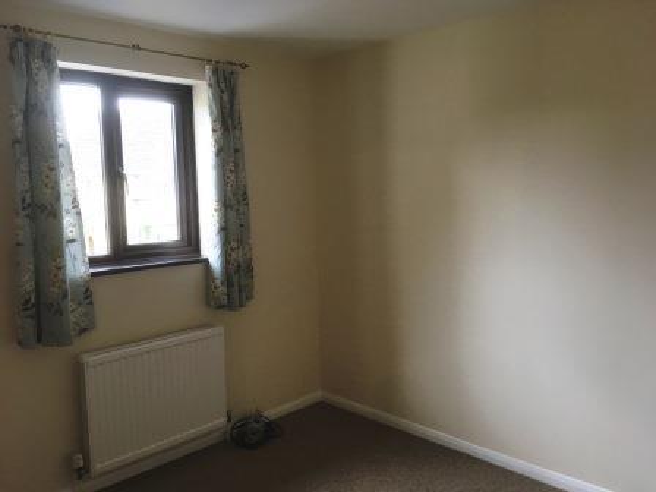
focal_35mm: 29
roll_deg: +1.6
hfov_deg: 61.7
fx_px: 550
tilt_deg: -6.1
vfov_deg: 48.2
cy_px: 246
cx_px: 328
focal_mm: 4.15
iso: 50
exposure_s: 1/33
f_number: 2.2
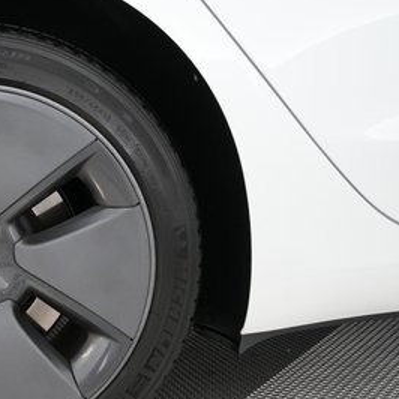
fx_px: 665
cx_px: -32
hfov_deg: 30.2
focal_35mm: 51
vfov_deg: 33.3
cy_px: 237
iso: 3200
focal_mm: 25
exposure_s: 1/30
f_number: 7.1
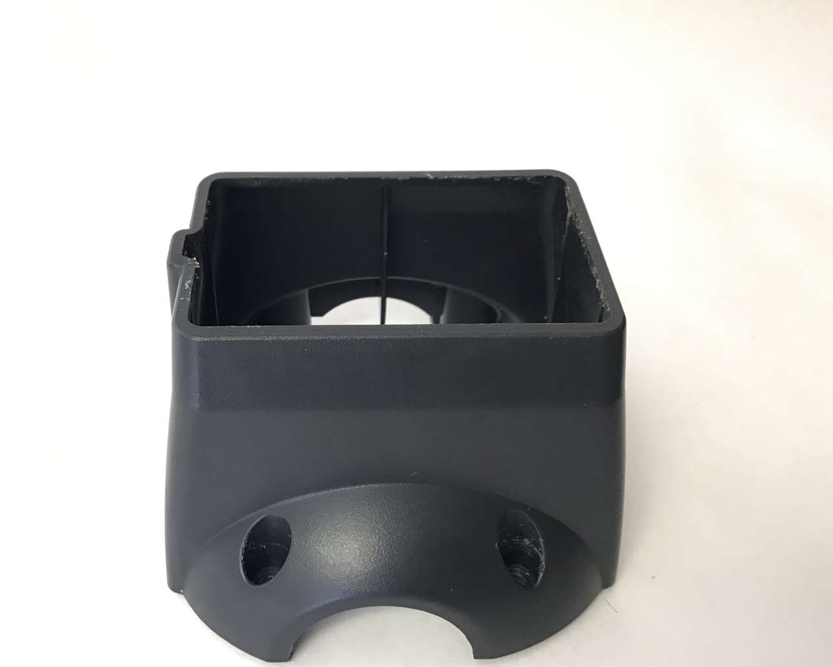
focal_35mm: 38
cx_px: 348
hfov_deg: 47.7
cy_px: 362
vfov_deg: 39.1
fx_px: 937
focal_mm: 3.3
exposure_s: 1/30
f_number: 2.4
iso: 50
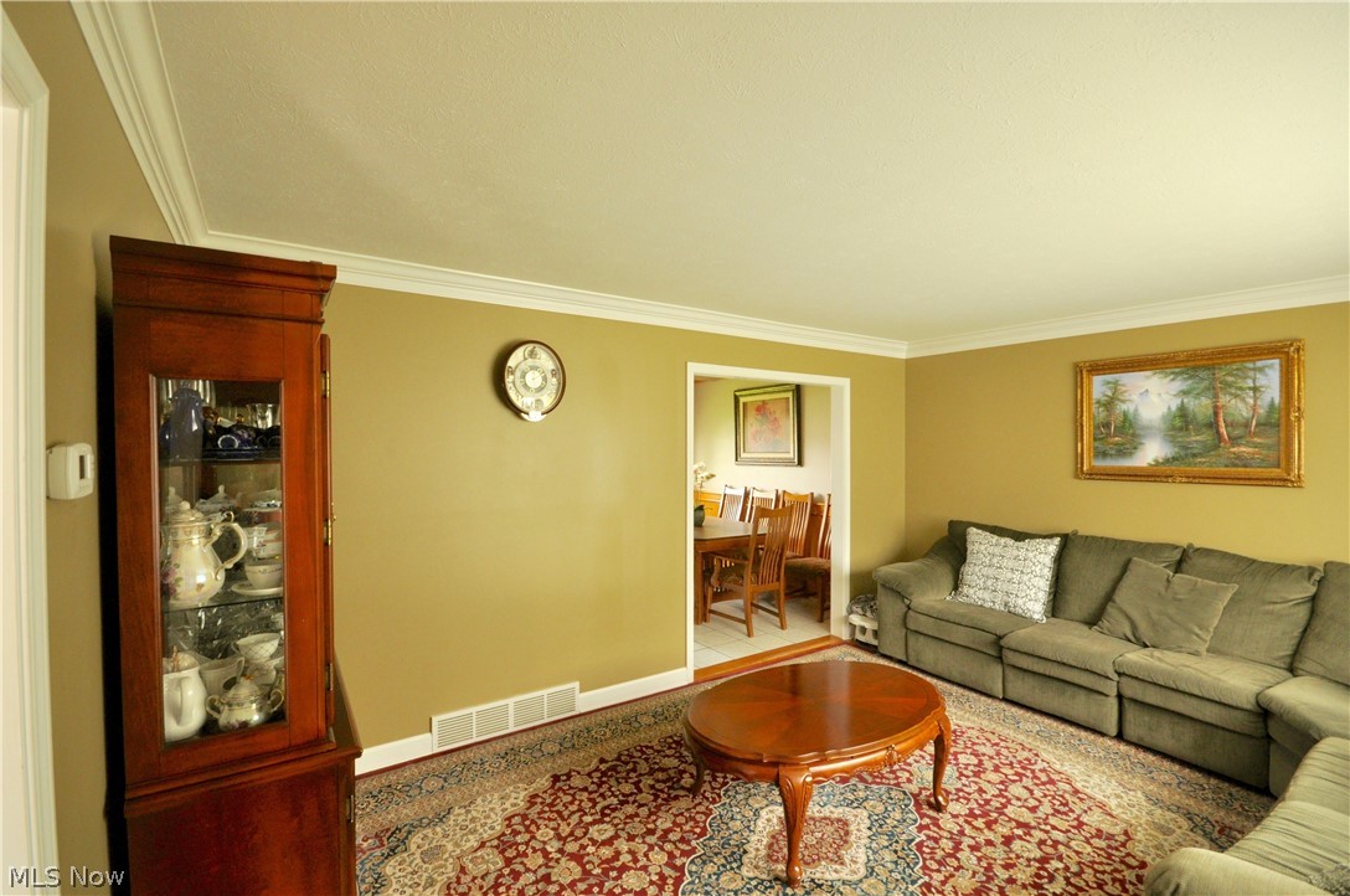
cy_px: 448
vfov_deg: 77.1
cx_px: 675
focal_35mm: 15
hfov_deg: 100.5
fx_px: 562
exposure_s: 1/20
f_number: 8
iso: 800
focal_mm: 10
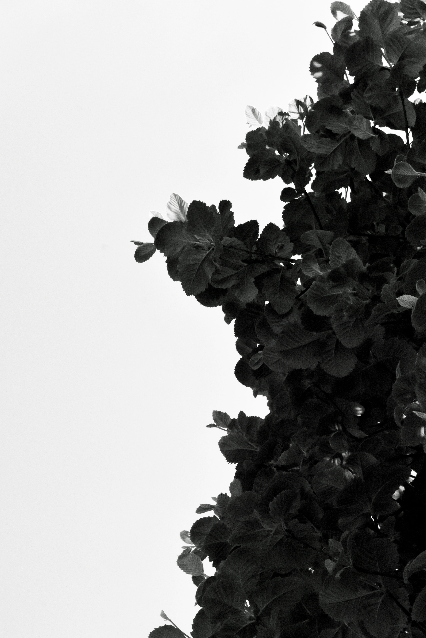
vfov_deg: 36.5
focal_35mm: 55
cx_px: 220
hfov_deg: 24.8
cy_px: 313
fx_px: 968
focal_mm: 35
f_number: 11
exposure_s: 1/8000
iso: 3200
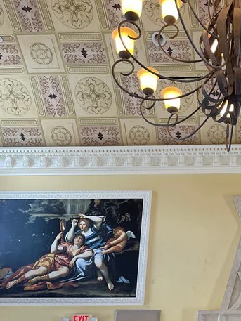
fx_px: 520
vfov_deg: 33.2
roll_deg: -1.5
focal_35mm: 56
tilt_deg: +18.2
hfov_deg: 24.8
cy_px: 264
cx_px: 245
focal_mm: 5.1
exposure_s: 1/120
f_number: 1.6
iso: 125
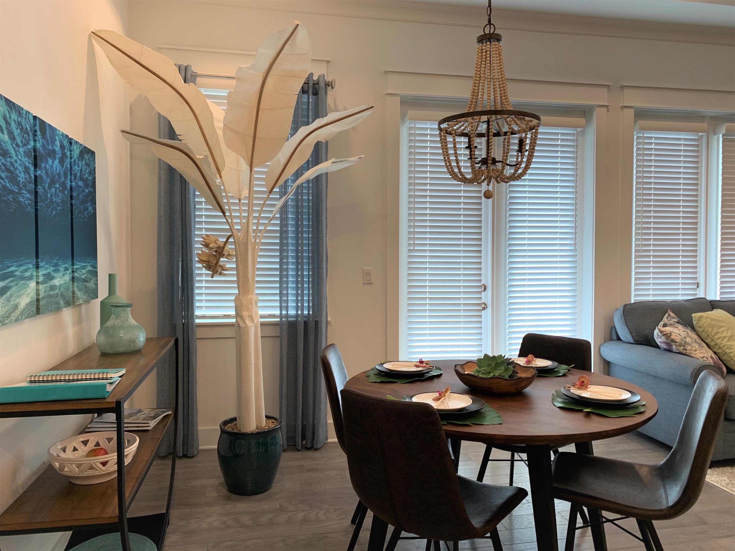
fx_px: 552
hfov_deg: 67.3
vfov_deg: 53.1
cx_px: 368
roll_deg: +0.0
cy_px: 276
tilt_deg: -3.5
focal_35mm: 26
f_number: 1.8
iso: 64
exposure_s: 1/120
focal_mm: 4.25
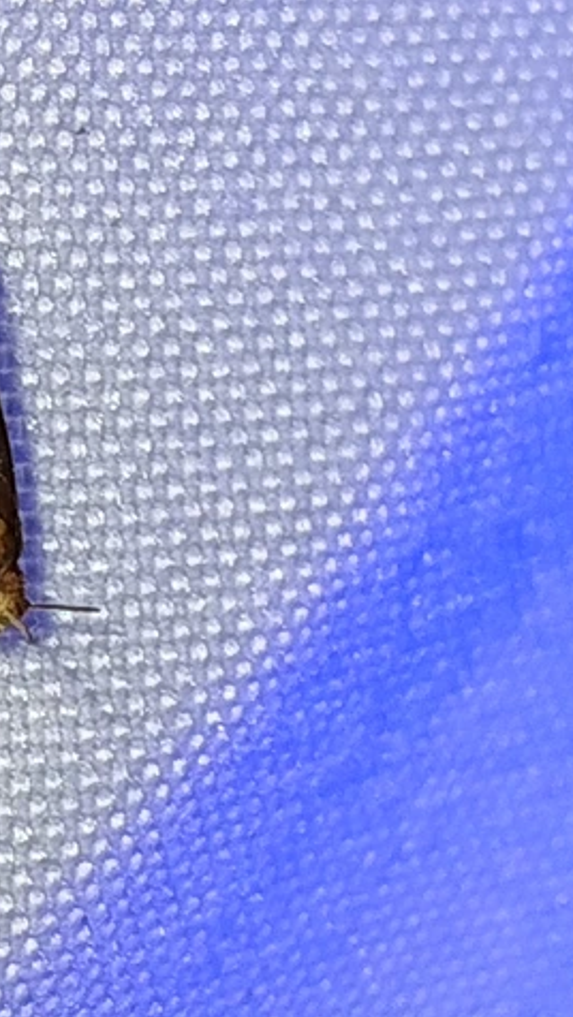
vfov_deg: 11.2
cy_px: 508
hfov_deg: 6.3
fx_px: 5182
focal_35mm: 192
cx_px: 2
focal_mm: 5.31
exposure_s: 1/50
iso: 50
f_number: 1.7
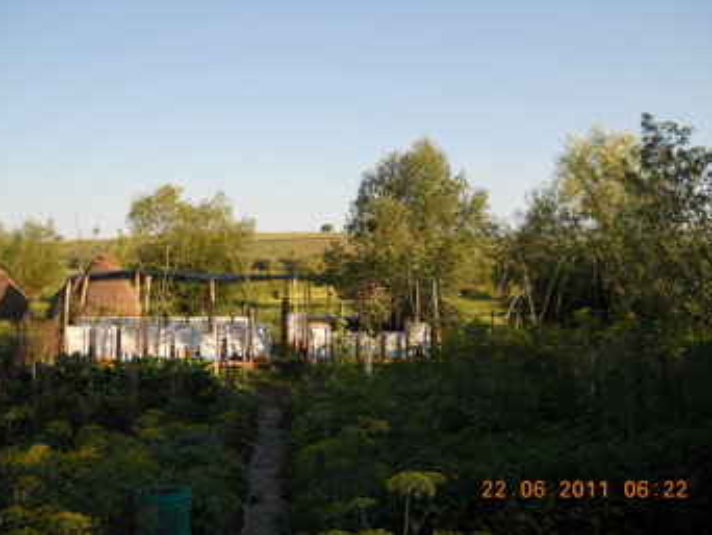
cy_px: 270
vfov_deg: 34.4
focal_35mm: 42
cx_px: 356
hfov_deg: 44.8
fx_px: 864
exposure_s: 1/200
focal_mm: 6.72
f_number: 5.5
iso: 80
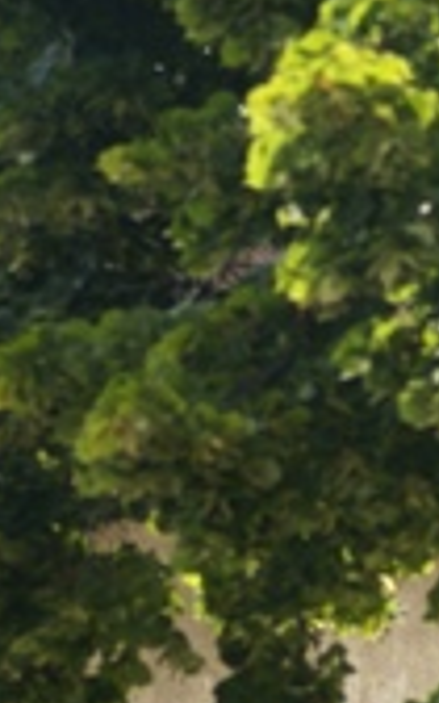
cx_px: 364
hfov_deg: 2.1
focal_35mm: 618
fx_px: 11830
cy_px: 785
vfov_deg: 3.4
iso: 100
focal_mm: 100
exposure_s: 1/200
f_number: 6.3
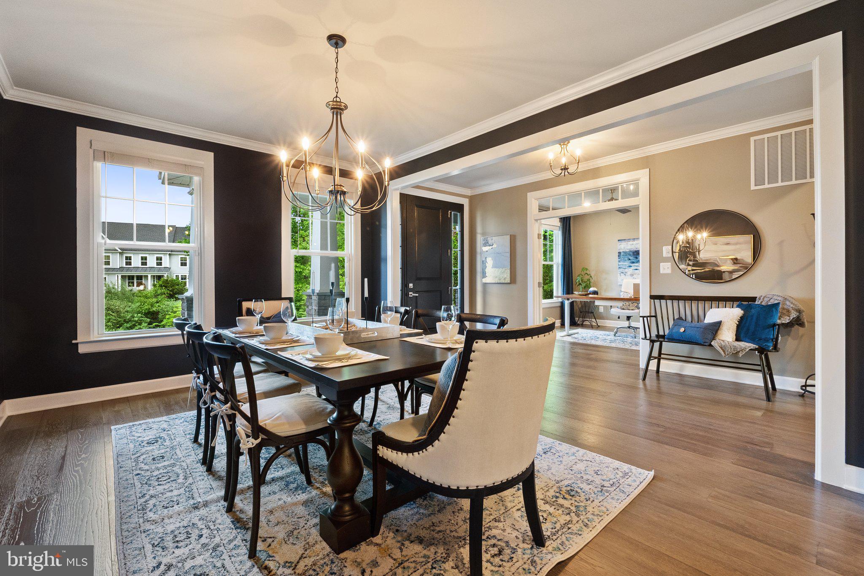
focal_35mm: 15
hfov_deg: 100.4
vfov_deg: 77.3
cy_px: 288
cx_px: 432
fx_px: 360
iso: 640
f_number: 8
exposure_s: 1/3
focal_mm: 10
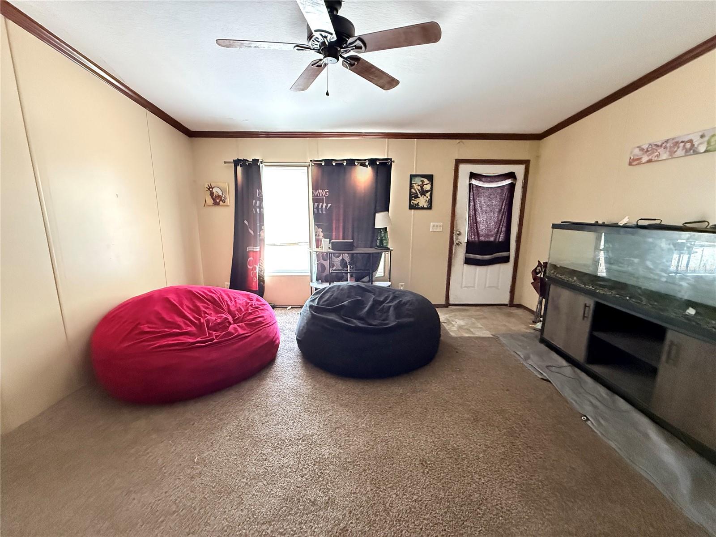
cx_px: 358
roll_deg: -0.5
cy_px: 268
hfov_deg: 102.1
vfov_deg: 85.7
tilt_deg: -10.9
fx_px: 290
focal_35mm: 14
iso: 1000
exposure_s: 1/60
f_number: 2.2
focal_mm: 2.22
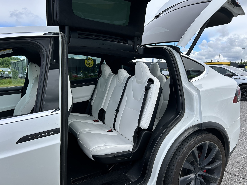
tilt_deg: -7.1
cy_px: 92
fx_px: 186
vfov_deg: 53.1
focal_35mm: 26
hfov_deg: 67.3
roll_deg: +0.0
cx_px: 124
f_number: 1.5
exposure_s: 1/2252
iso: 50
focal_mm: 5.7
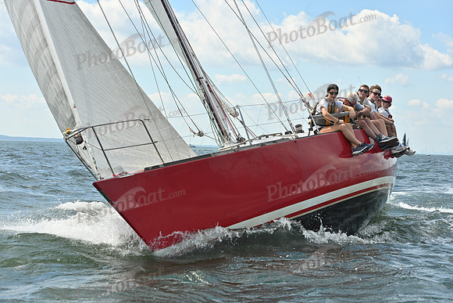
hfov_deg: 24.8
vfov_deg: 16.7
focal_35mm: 82
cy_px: 152
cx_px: 226
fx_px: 1032
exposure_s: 1/1250
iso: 250
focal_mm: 82
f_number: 6.3
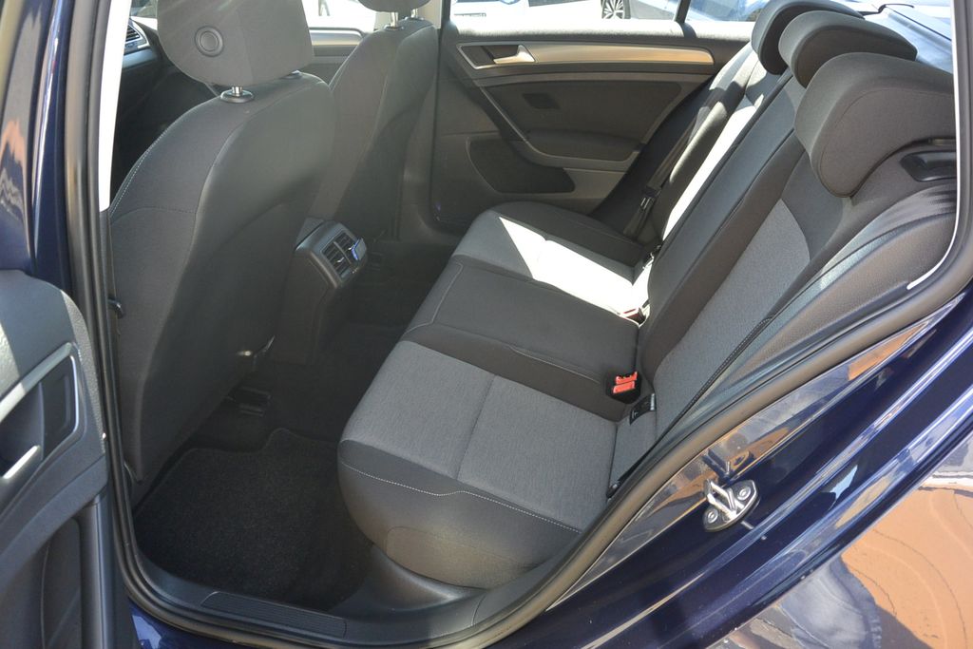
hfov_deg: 67.4
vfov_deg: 47.9
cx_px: 486
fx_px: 730
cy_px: 324
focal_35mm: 27
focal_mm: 10
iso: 200
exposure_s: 1/125
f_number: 3.5
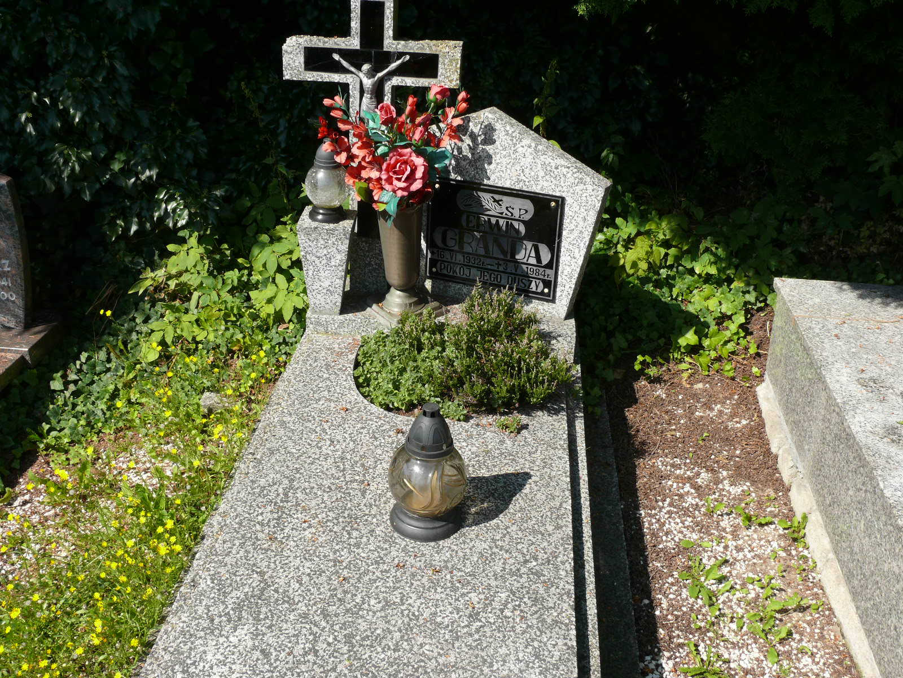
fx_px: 913
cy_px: 339
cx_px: 452
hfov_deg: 52.6
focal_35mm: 35
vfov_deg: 40.7
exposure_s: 1/320
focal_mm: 7.4
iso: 100
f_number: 5.6
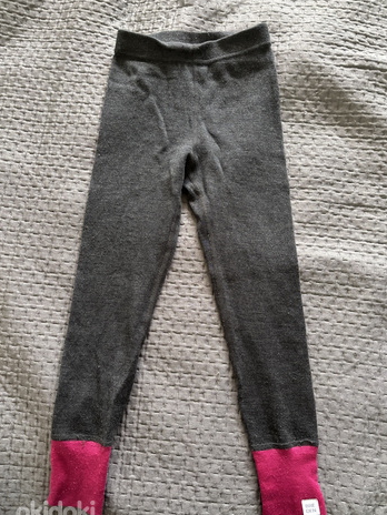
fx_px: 417
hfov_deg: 49.7
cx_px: 193
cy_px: 272
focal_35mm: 28
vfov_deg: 63.4
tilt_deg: -81.8
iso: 320
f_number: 1.6
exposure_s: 1/60
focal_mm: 5.96
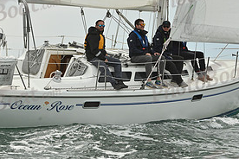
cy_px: 47
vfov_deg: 9.3
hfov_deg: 14.0
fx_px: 976
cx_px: 107
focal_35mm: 147
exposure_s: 1/800
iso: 320
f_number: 11
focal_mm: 70
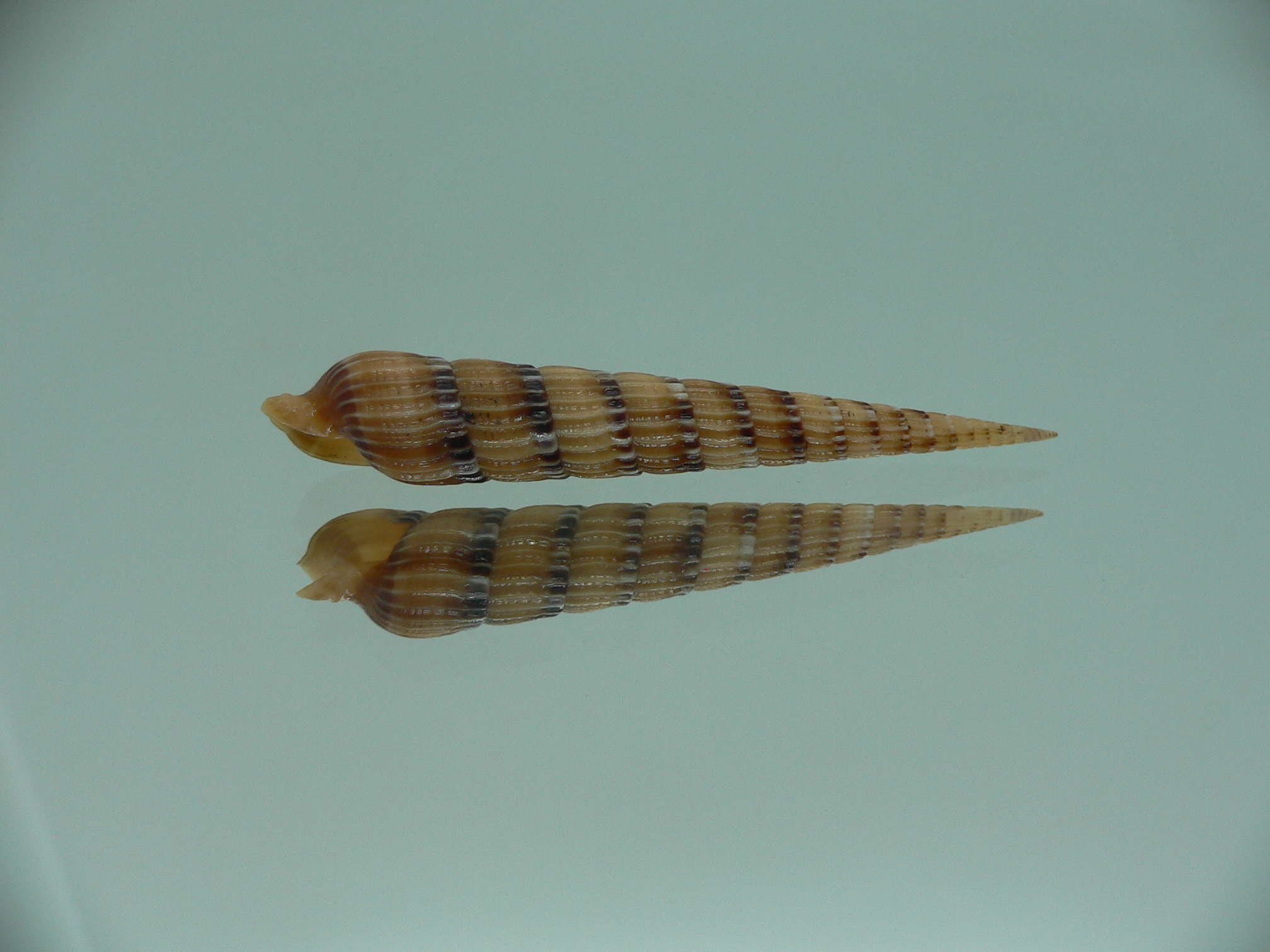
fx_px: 1284
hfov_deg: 52.6
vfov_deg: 40.7
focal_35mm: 35
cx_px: 635
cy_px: 476
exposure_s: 1/60
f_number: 2.8
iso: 80
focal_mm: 4.6
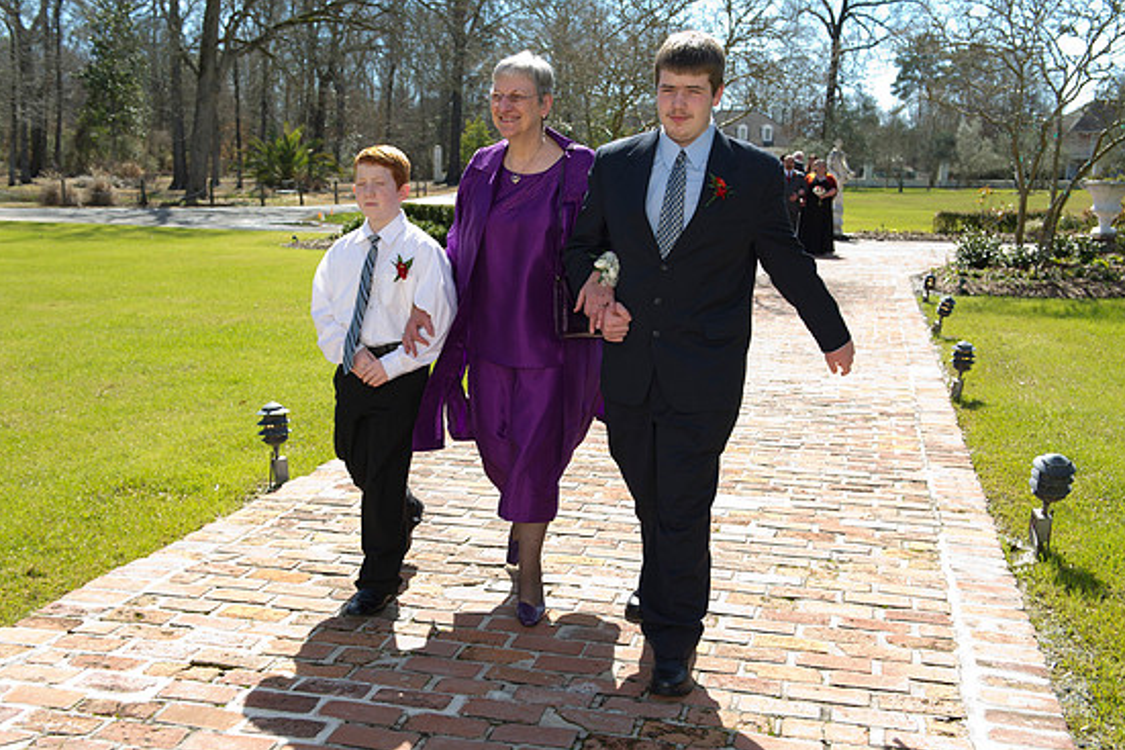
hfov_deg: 48.5
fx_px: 1250
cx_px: 549
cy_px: 382
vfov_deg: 33.4
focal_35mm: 40
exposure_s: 1/200
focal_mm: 38
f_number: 5.6
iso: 100
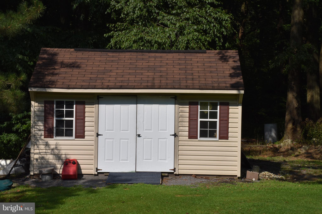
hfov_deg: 26.0
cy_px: 107
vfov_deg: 17.5
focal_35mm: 78
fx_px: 698
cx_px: 161
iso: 100
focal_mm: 52
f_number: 16
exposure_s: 1/200
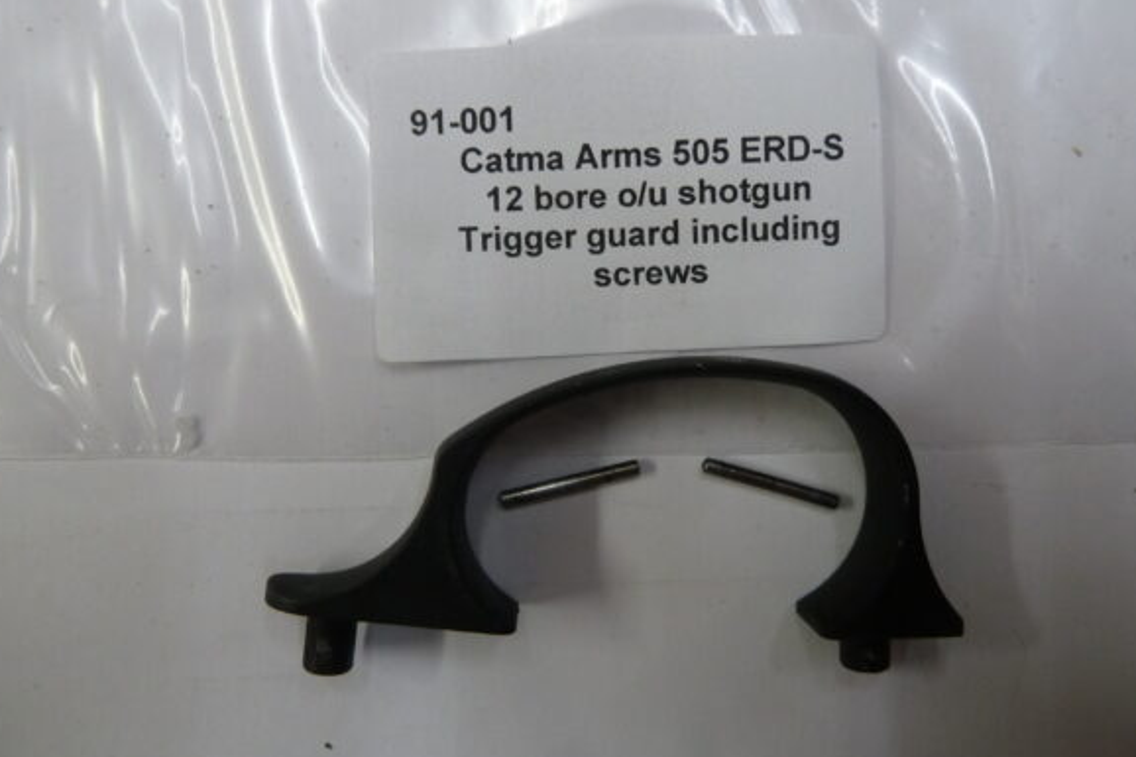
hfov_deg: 67.4
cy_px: 348
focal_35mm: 27
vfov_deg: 47.9
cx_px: 560
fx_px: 852
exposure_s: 1/30
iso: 200
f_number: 3.3
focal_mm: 4.1
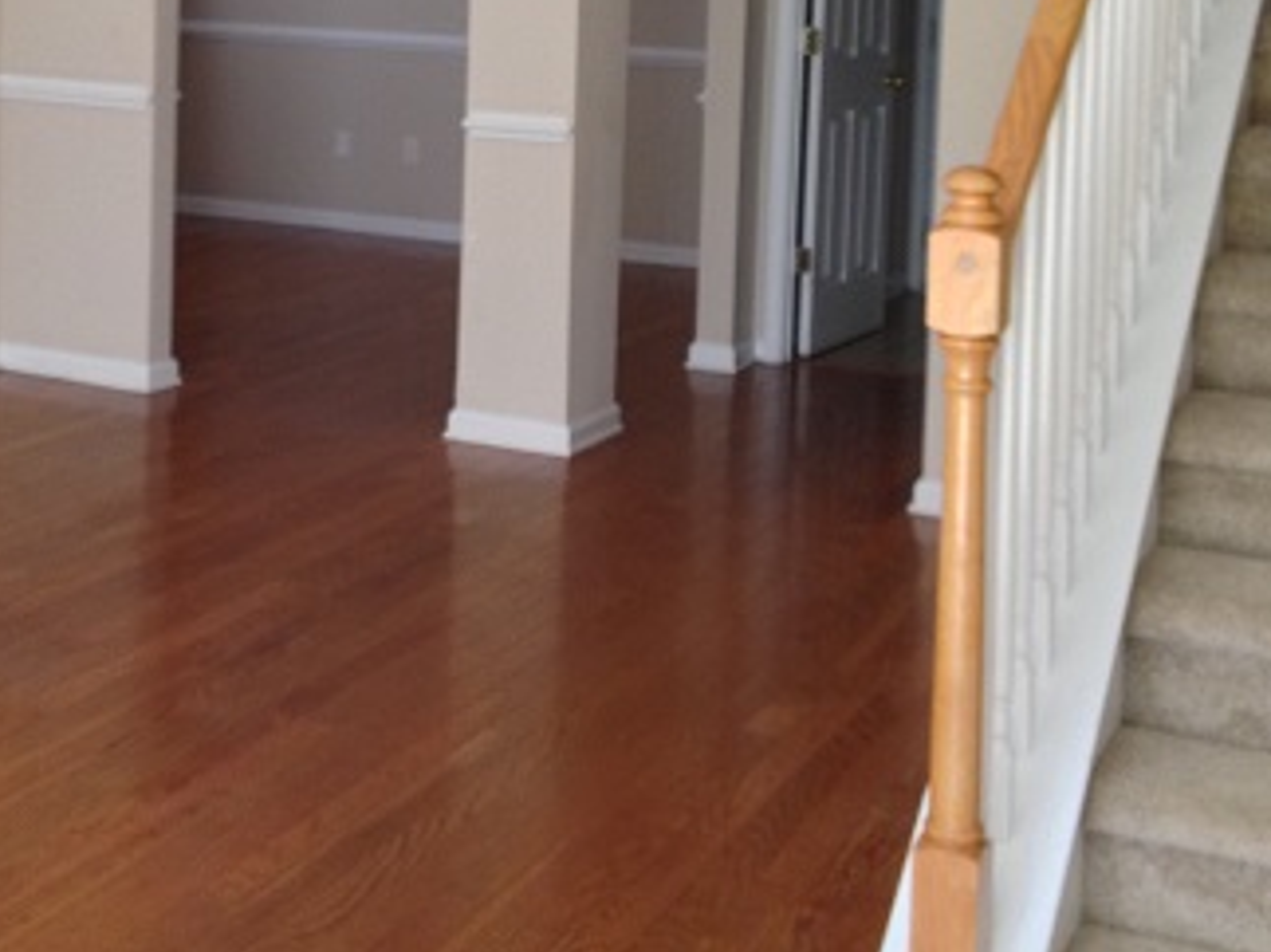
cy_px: 83
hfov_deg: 29.4
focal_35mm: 65
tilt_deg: -5.9
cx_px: 338
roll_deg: -3.0
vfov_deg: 22.0
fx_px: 2386
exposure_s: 1/20
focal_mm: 4.28
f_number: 2.4
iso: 100
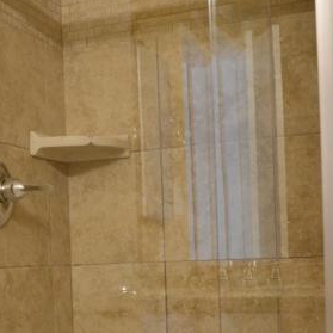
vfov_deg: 26.4
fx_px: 686
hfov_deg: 27.2
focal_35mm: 63
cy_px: 299
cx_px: 116
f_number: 3.5
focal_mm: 18
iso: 320
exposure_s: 1/15
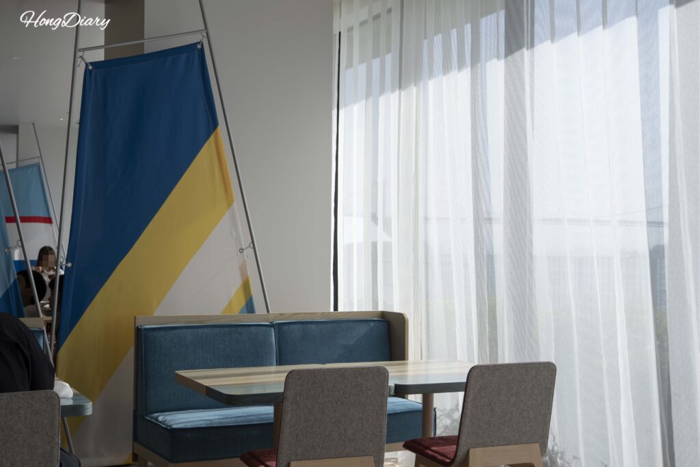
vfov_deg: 29.3
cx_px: 350
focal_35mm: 46
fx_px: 895
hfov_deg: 42.7
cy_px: 234
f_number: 8
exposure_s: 1/320
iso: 100
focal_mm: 46
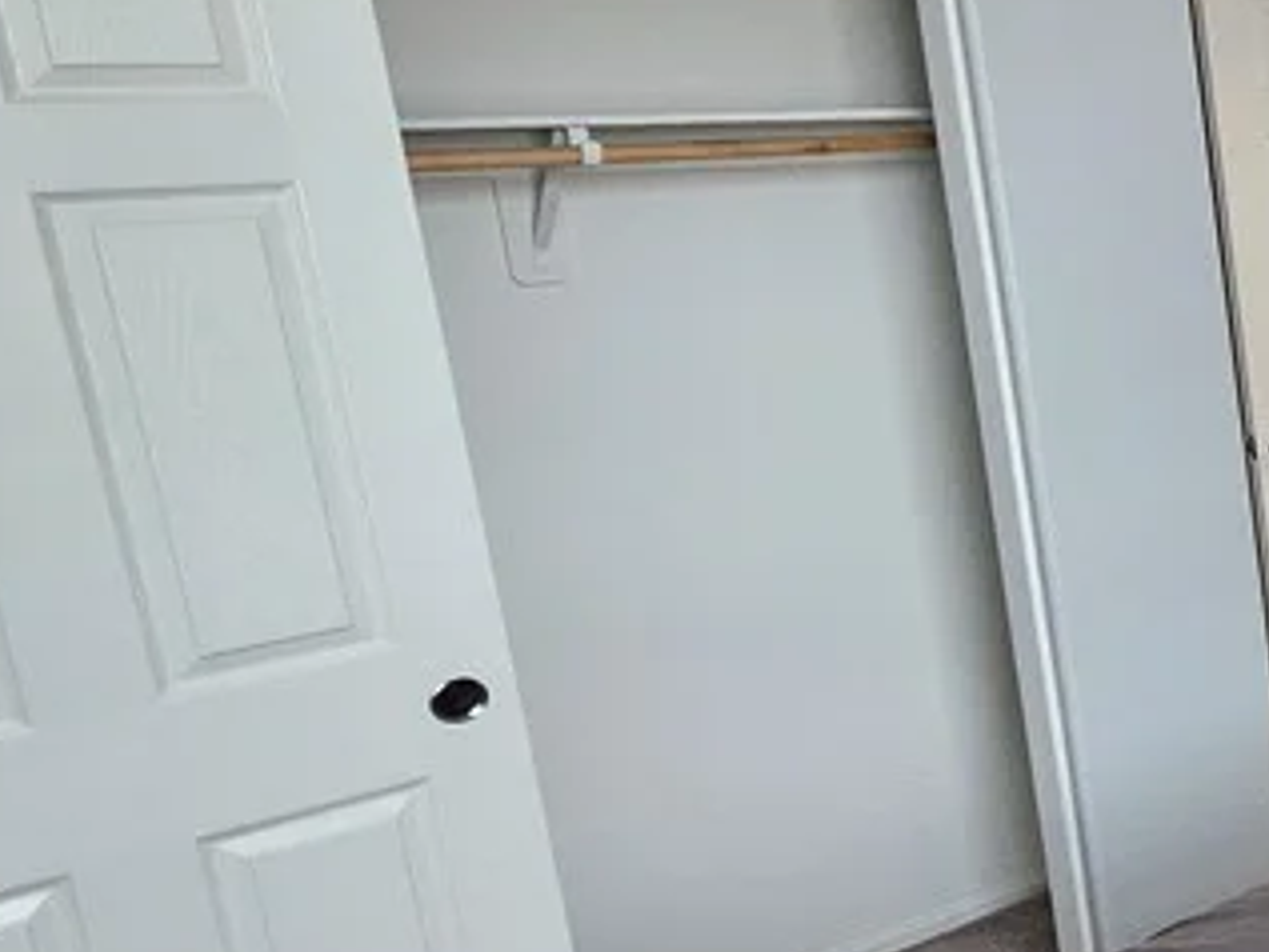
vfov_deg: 34.4
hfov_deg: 27.2
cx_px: 1990
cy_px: 436
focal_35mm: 42
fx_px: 1540
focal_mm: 2.2
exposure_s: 1/60
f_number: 2.2
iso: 250
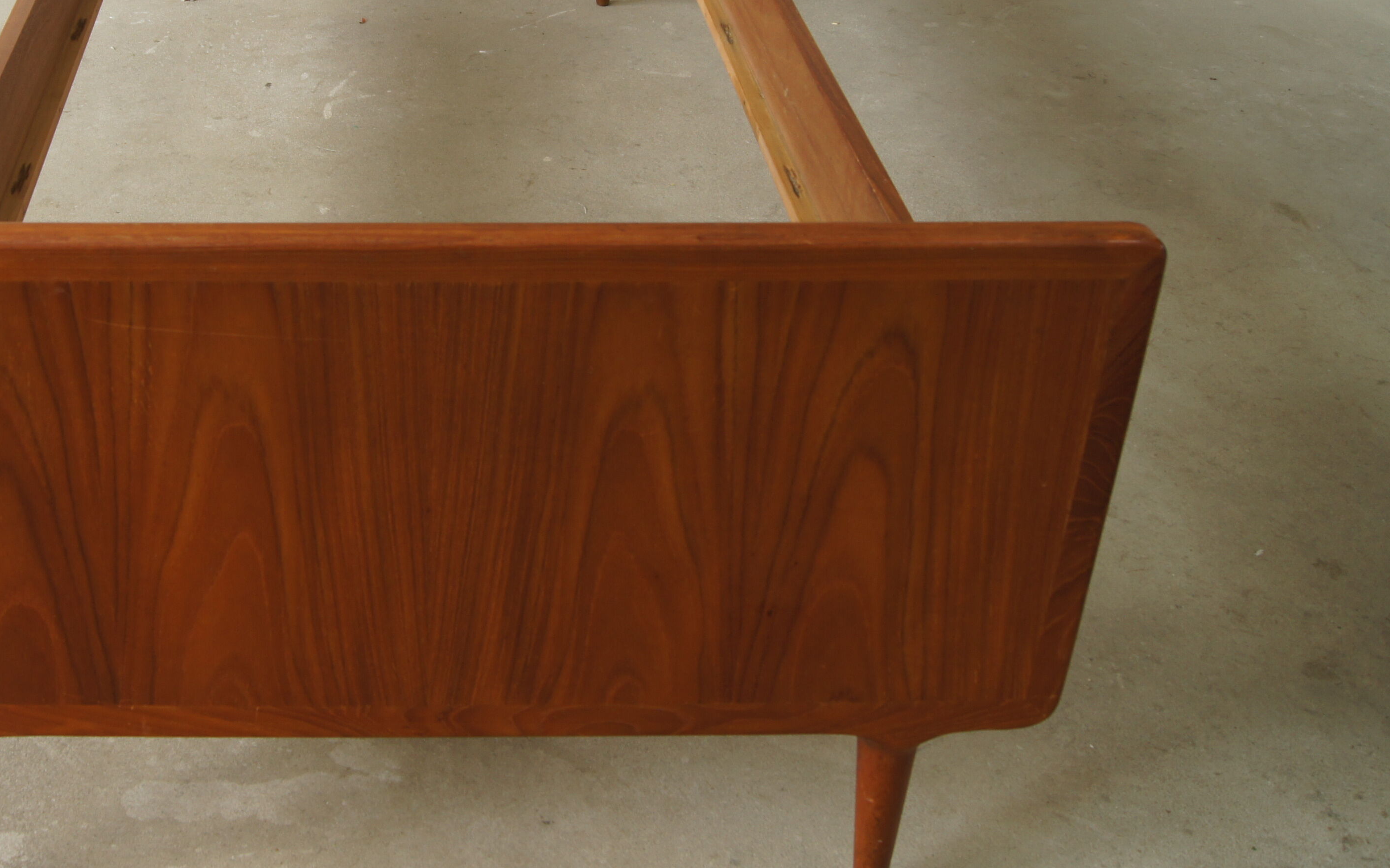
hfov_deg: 31.2
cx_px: 414
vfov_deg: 19.8
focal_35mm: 65
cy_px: 179
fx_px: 2462
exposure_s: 1/25
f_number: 9
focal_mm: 26
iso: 200
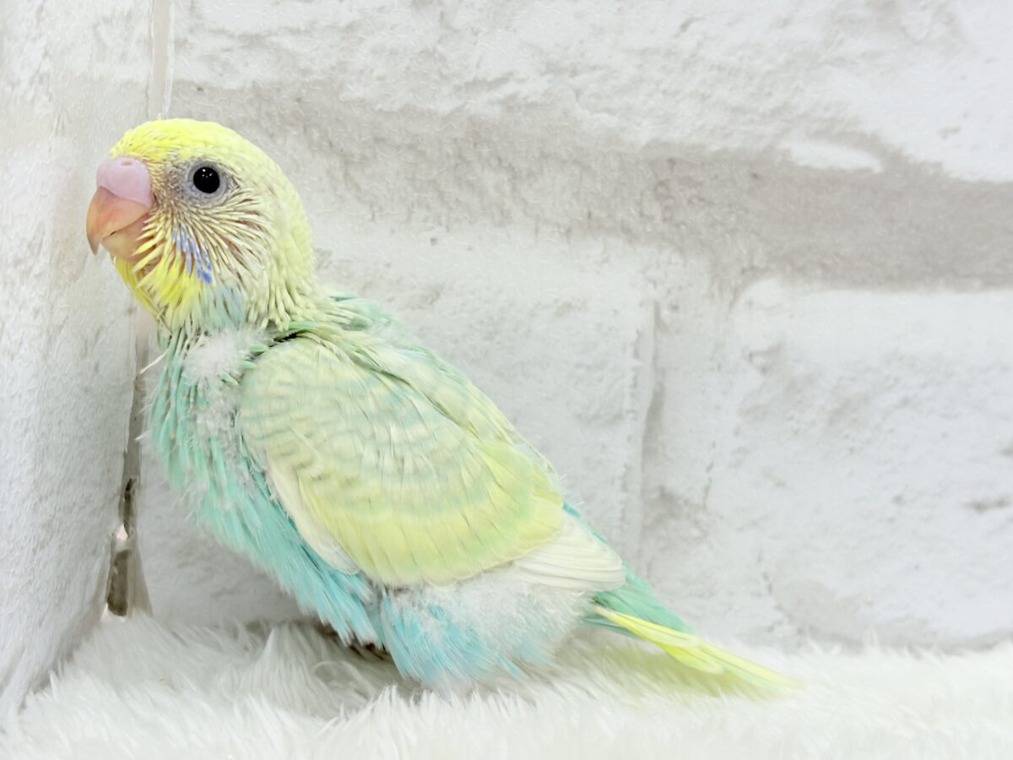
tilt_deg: -7.4
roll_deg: -3.9
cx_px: 506
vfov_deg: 28.0
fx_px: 1522
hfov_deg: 36.8
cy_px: 380
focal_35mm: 52
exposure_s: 1/50
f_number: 1.6
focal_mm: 5.96
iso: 32
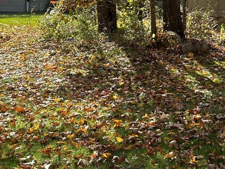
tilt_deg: +2.3
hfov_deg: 27.6
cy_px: -3
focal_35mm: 67
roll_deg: -1.0
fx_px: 436
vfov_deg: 21.1
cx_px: 215
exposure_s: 1/833
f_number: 1.5
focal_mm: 5.7
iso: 50
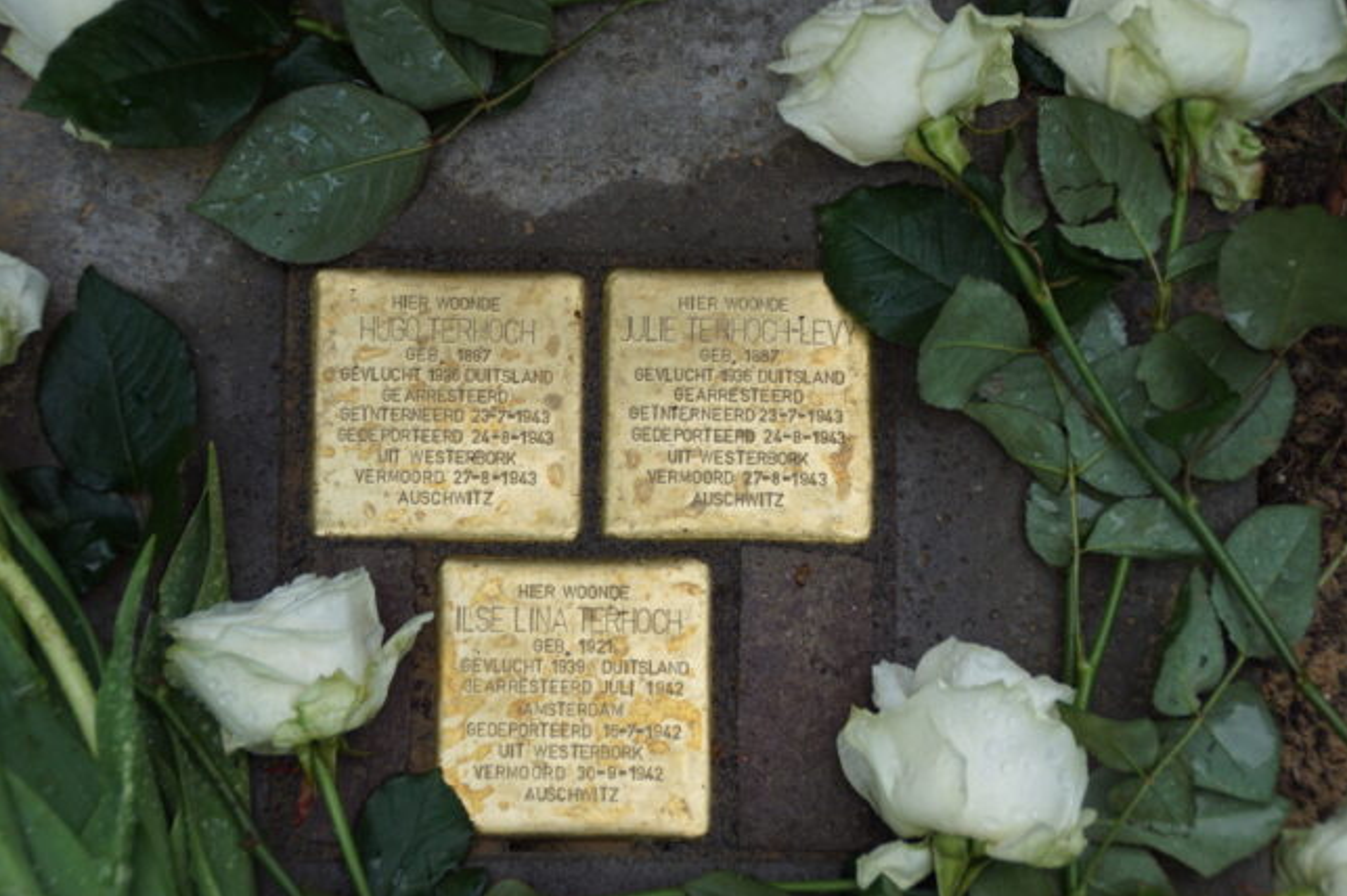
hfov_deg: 22.4
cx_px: 679
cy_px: 451
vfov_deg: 15.0
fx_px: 3403
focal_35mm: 91
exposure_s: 1/160
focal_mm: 60
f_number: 5
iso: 125
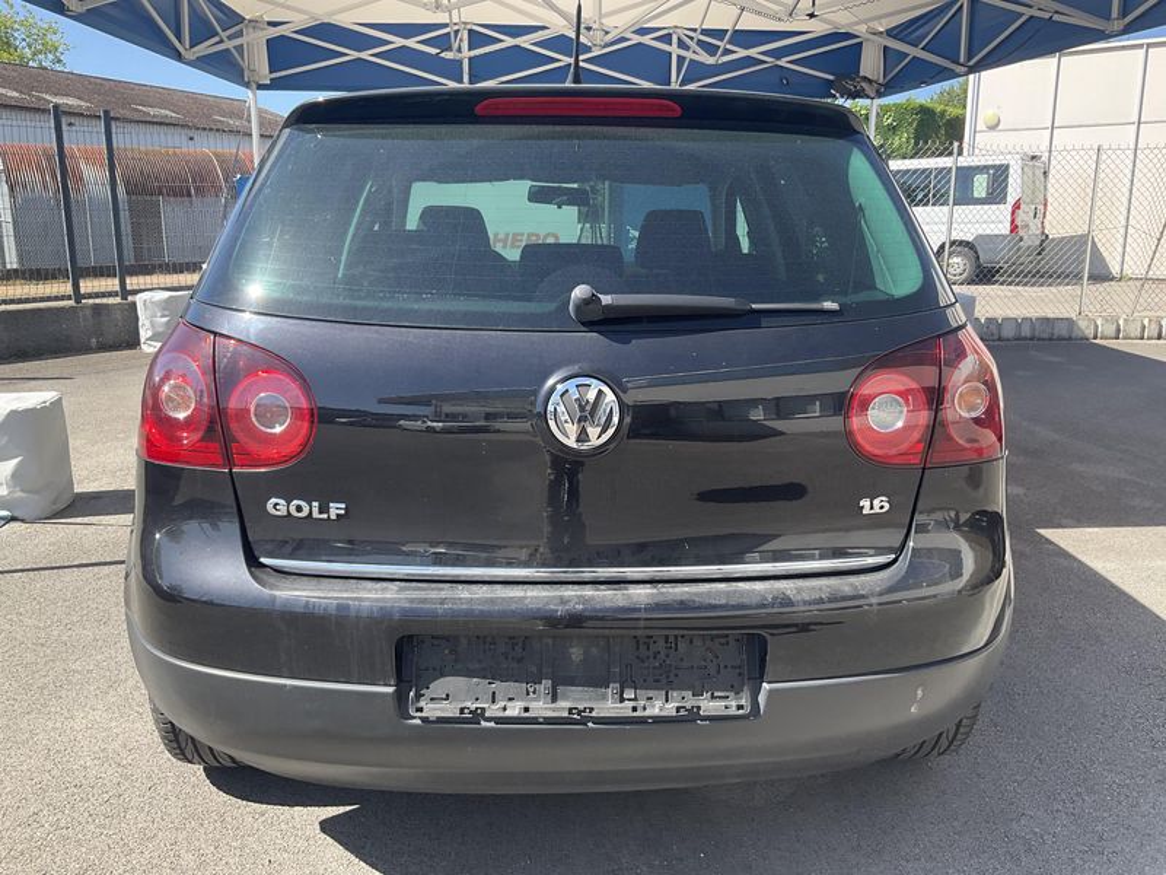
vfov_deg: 48.2
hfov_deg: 61.7
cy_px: 438
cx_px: 583
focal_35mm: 29
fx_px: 977
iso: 25
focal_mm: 3
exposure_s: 1/469
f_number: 1.8
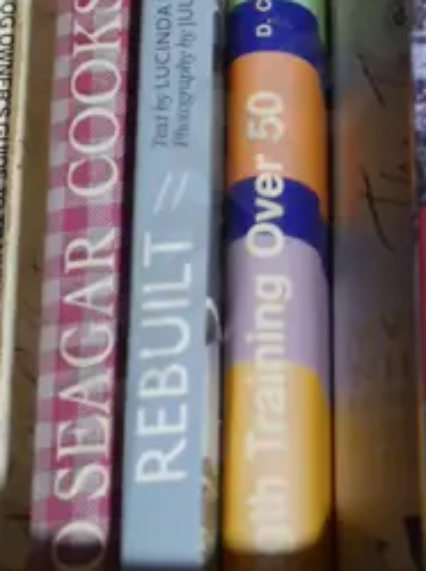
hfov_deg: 8.5
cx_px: 463
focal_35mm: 173
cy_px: -112
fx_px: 2846
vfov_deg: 11.2
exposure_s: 1/60
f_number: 4.6
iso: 640
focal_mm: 21
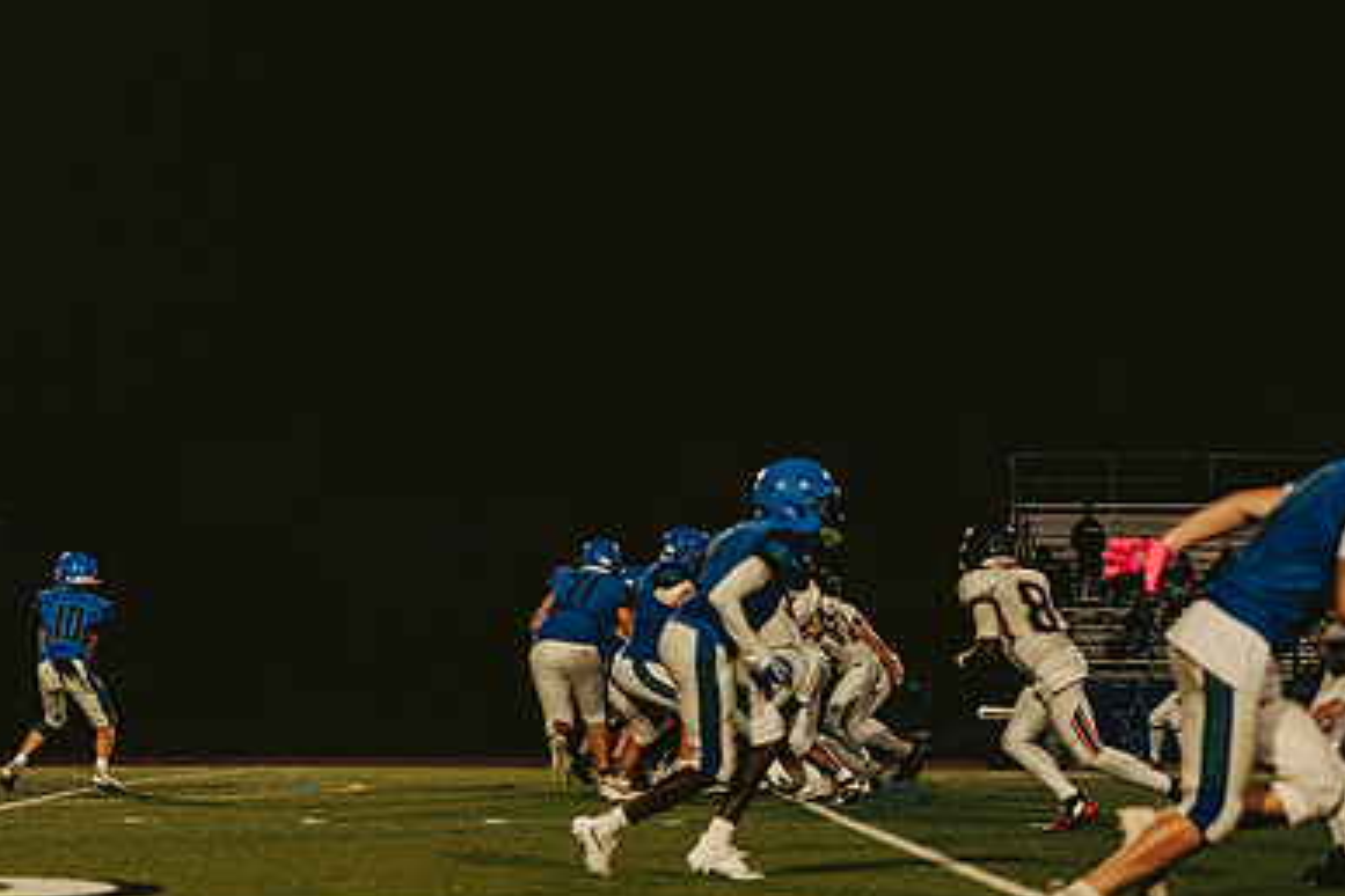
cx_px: 382
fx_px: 5043
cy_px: 585
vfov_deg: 10.2
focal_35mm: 135
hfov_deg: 15.1
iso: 2500
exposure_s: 1/1000
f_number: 2.8
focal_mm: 90
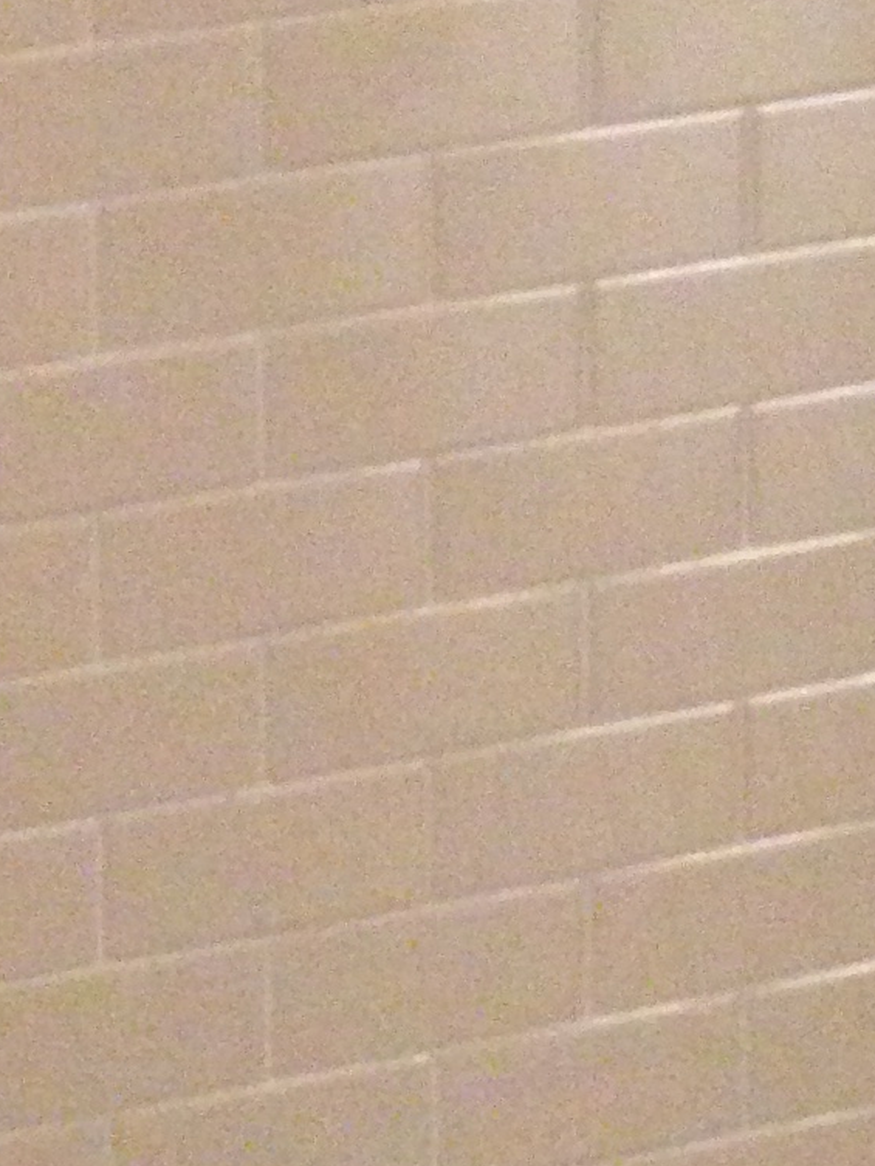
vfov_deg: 12.2
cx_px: 1725
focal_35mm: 143
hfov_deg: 9.7
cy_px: -1181
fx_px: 4818
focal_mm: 4.13
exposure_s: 1/20
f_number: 2.4
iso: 400
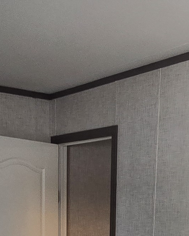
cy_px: 365
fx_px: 532
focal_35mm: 76
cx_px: 128
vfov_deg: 20.8
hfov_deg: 20.1
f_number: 2.2
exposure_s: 1/60
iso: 100
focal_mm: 2.2
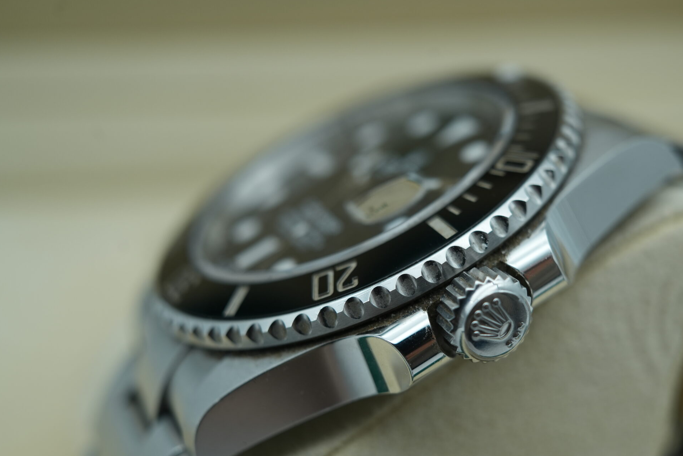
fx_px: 892
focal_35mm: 47
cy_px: 296
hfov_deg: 41.6
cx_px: 421
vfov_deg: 28.5
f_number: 5
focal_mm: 35
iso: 400
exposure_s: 1/250
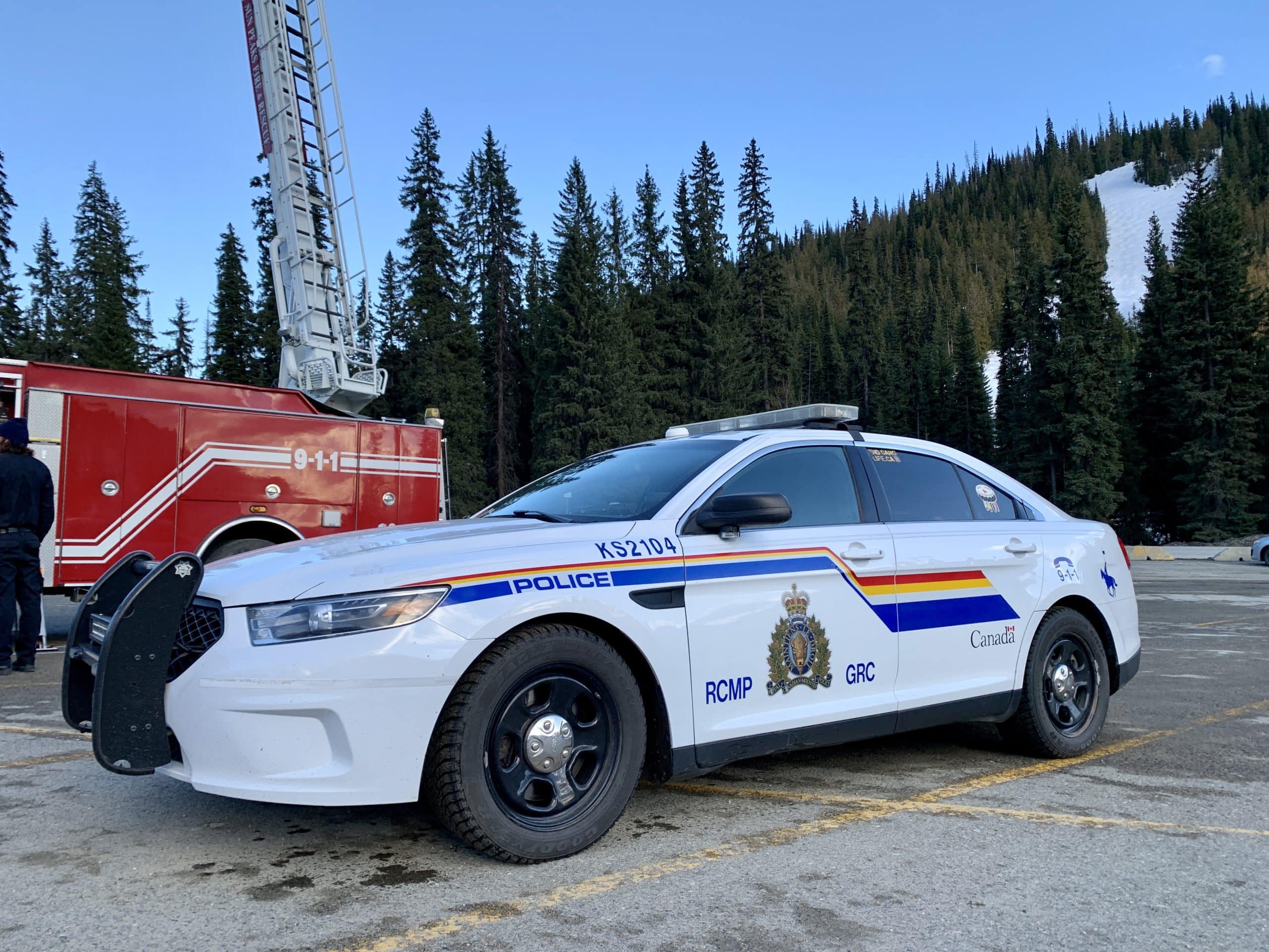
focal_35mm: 26
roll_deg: -0.3
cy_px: 476
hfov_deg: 67.3
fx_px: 953
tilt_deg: +2.8
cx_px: 634
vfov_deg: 53.1
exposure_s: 1/410
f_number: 1.8
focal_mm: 4.25
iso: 25
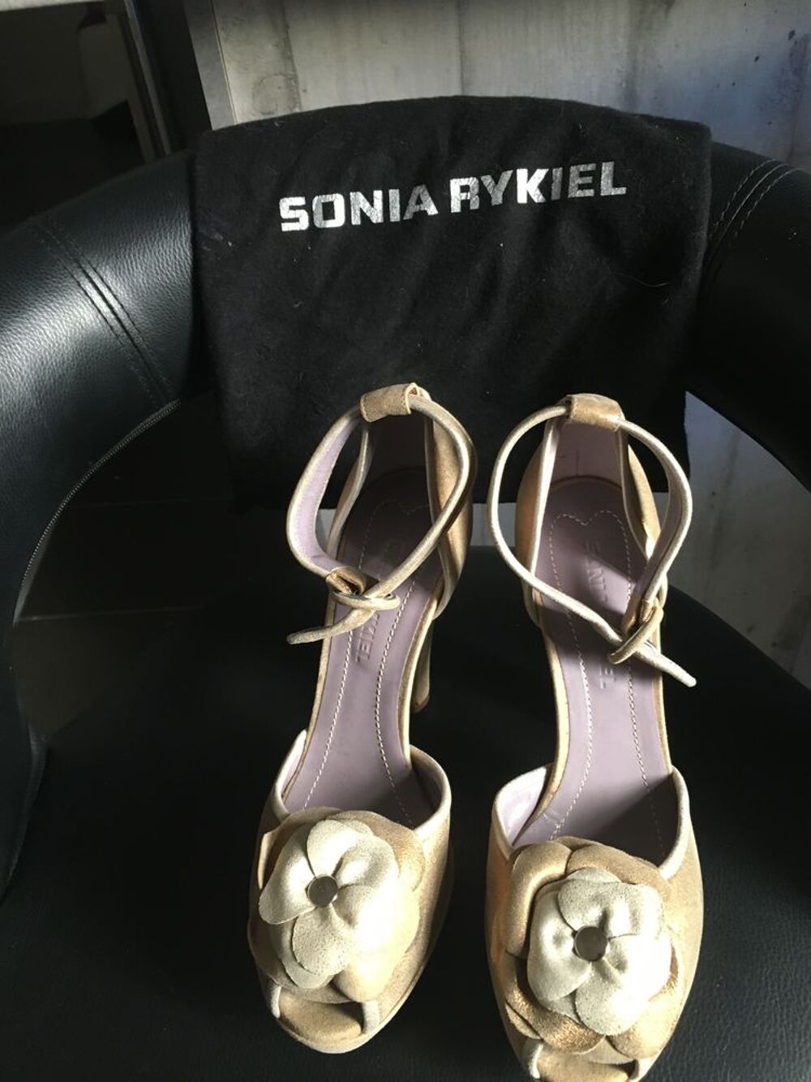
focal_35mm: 29
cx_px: 406
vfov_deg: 61.7
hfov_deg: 48.2
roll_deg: +7.6
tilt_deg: -42.3
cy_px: 541
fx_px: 906
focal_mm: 4.15
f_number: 2.2
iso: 160
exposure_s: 1/33
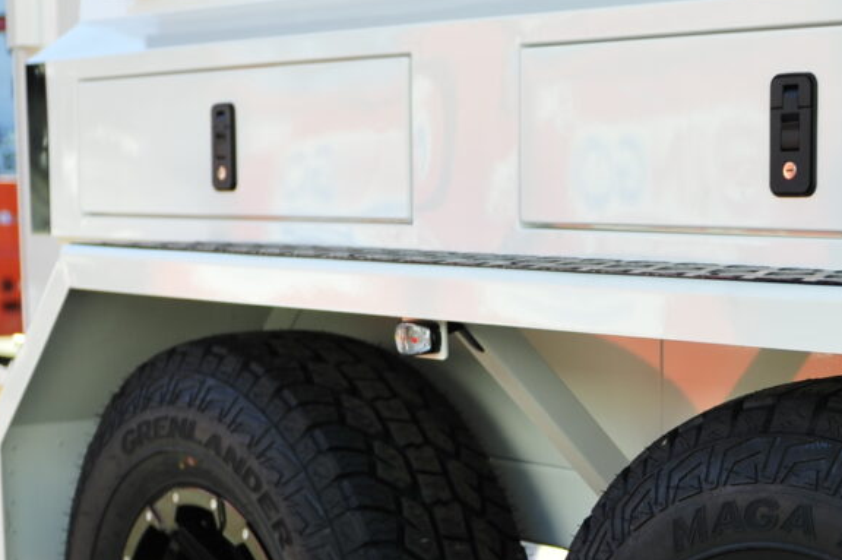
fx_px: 1869
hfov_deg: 24.3
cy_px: 471
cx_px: 829
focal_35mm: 80
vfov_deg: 16.9
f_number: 2.8
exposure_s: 1/800
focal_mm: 24
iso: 200
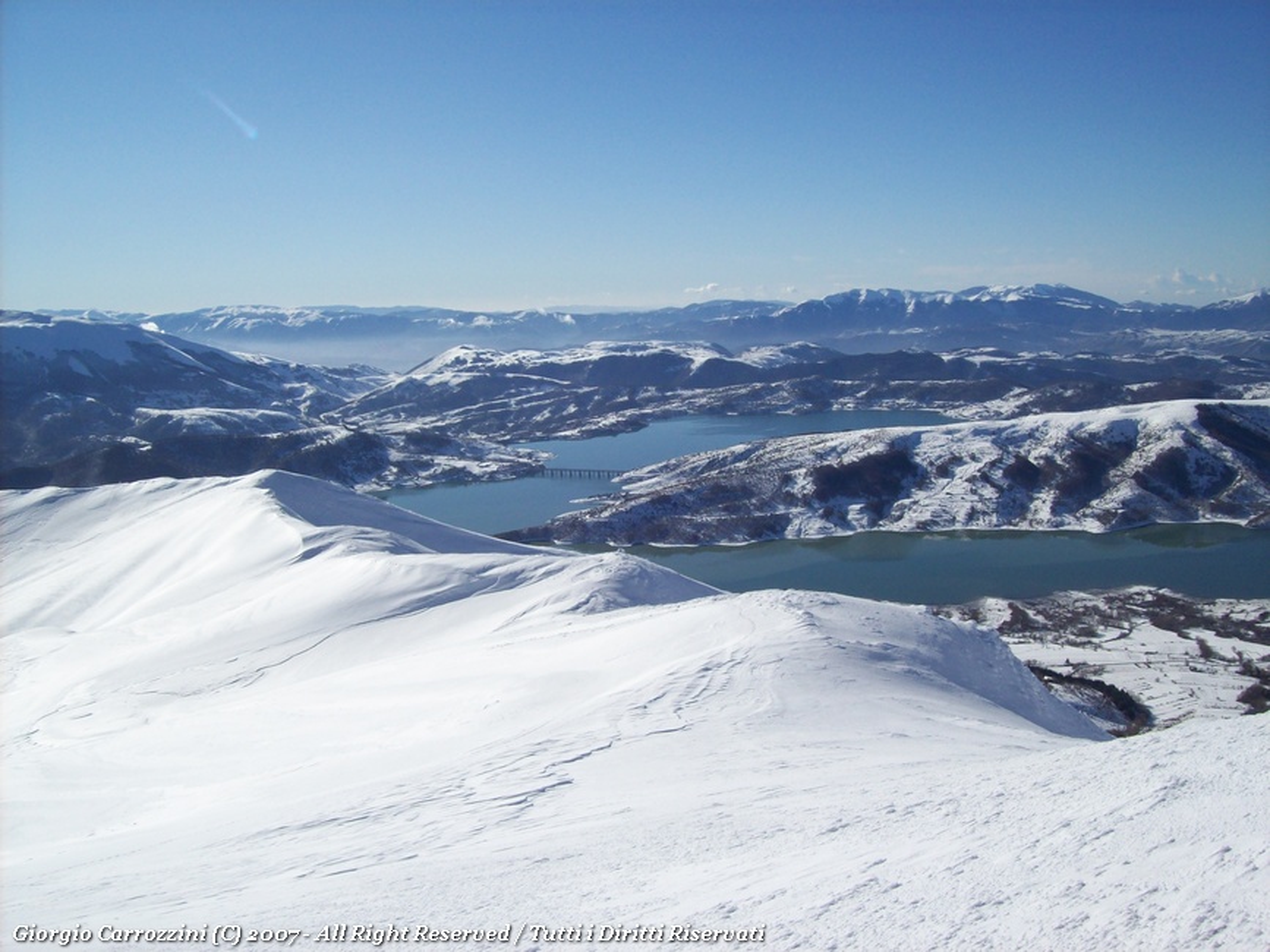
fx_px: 1321
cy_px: 476
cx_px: 635
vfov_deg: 39.6
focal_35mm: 36
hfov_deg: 51.4
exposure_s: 1/1401
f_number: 4.8
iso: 80
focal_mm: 6
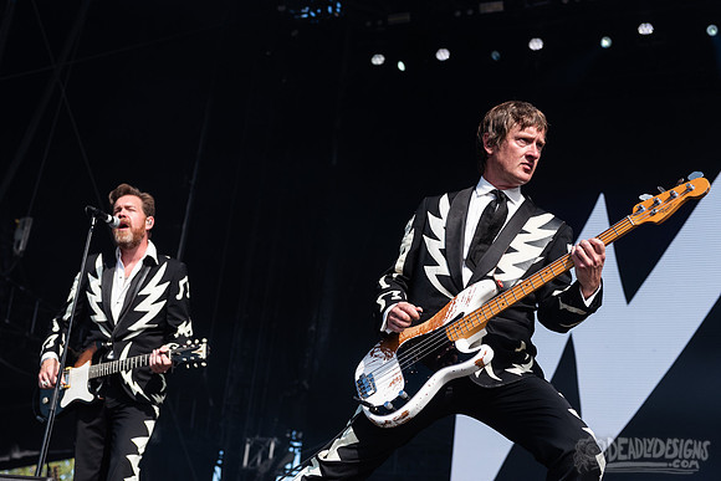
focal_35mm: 59
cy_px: 221
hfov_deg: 33.7
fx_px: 1190
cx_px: 332
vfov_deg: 22.9
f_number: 4
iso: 200
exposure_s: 1/2500
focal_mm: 55
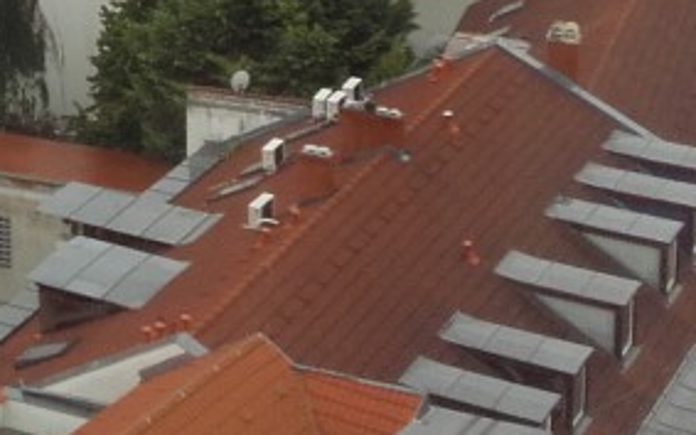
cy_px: -383
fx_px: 2258
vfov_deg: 10.3
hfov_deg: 16.1
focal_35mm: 119
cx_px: -327
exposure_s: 1/190
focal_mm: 3.31
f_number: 2.2
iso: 50
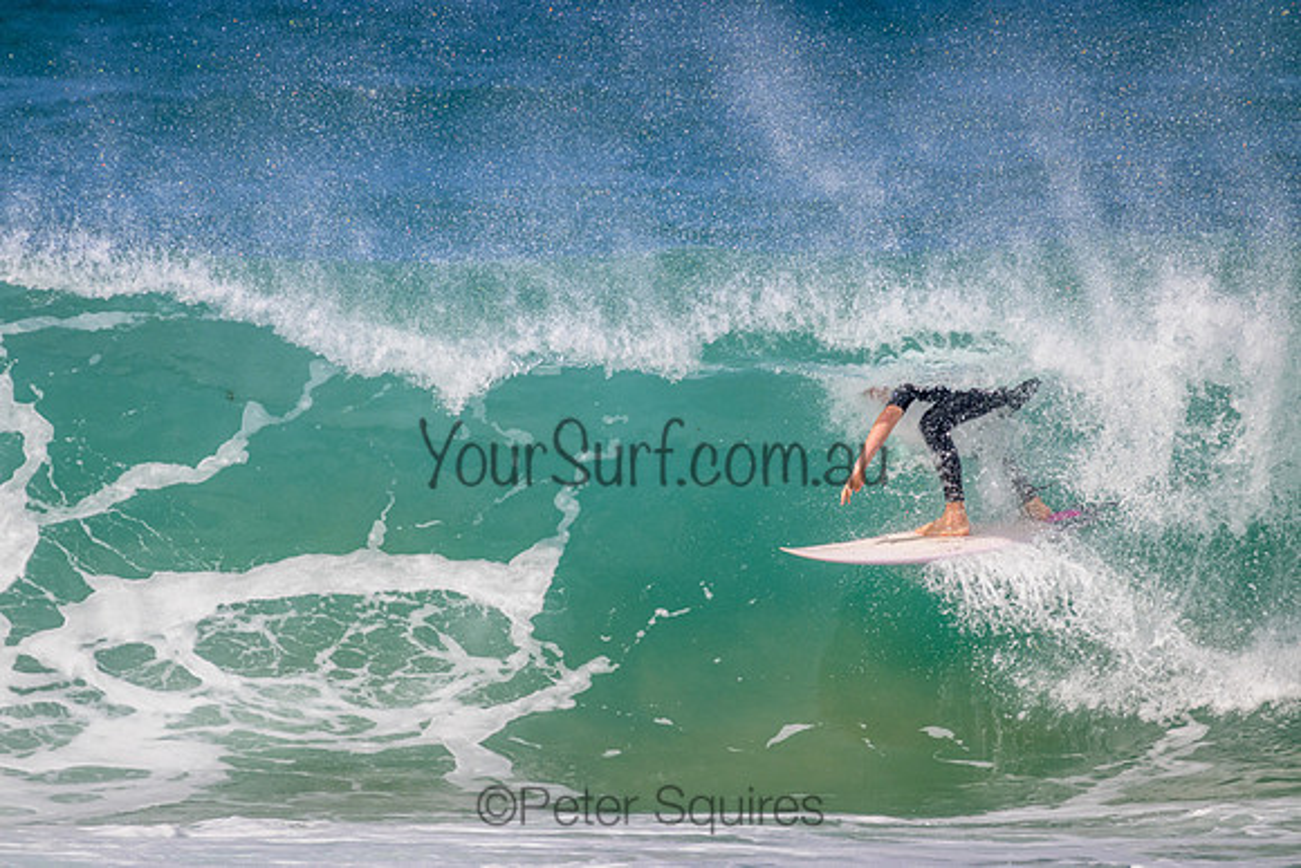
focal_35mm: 800
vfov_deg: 1.7
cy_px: 434
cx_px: 650
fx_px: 28917
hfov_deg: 2.6
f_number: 11
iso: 1400
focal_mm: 800
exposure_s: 1/2000
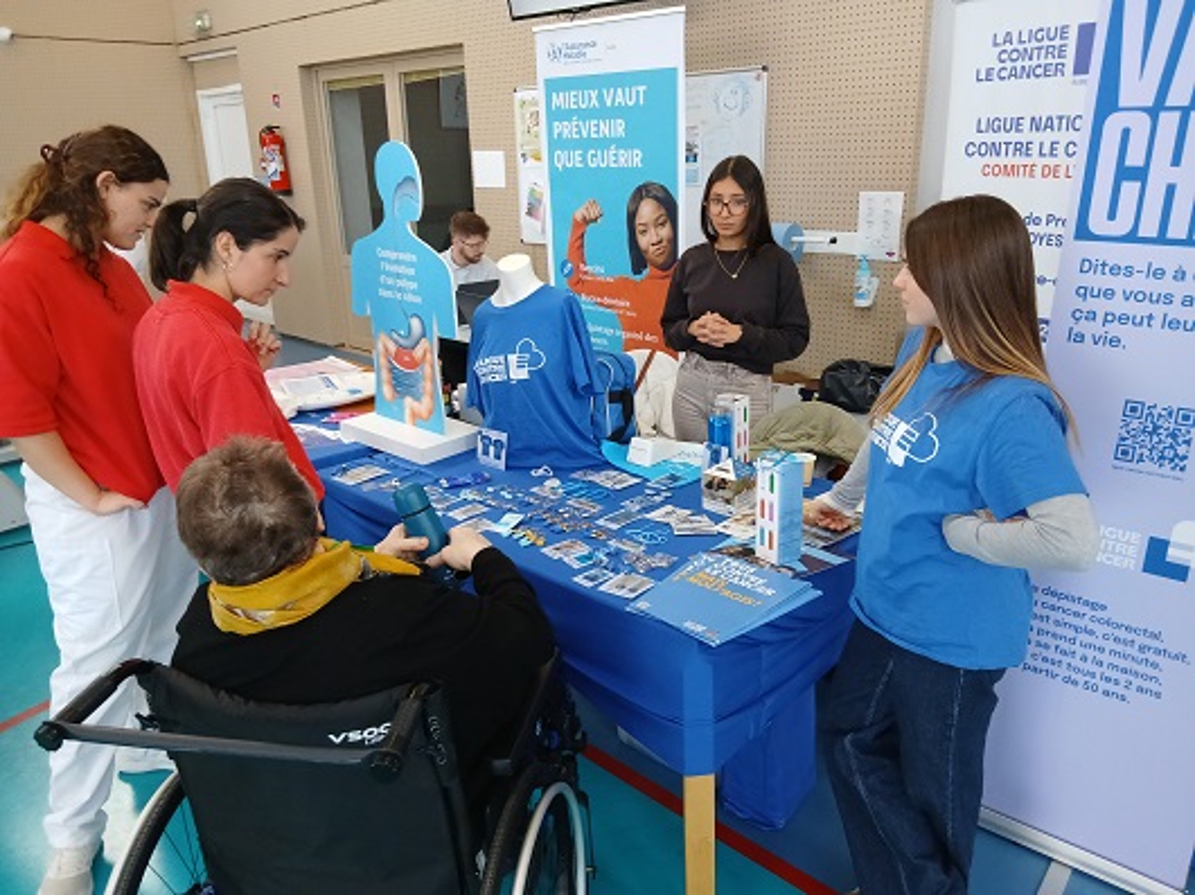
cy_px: 448
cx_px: 598
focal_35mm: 26
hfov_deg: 67.3
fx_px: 897
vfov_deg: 53.0
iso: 250
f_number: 1.8
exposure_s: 1/50
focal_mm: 3.98
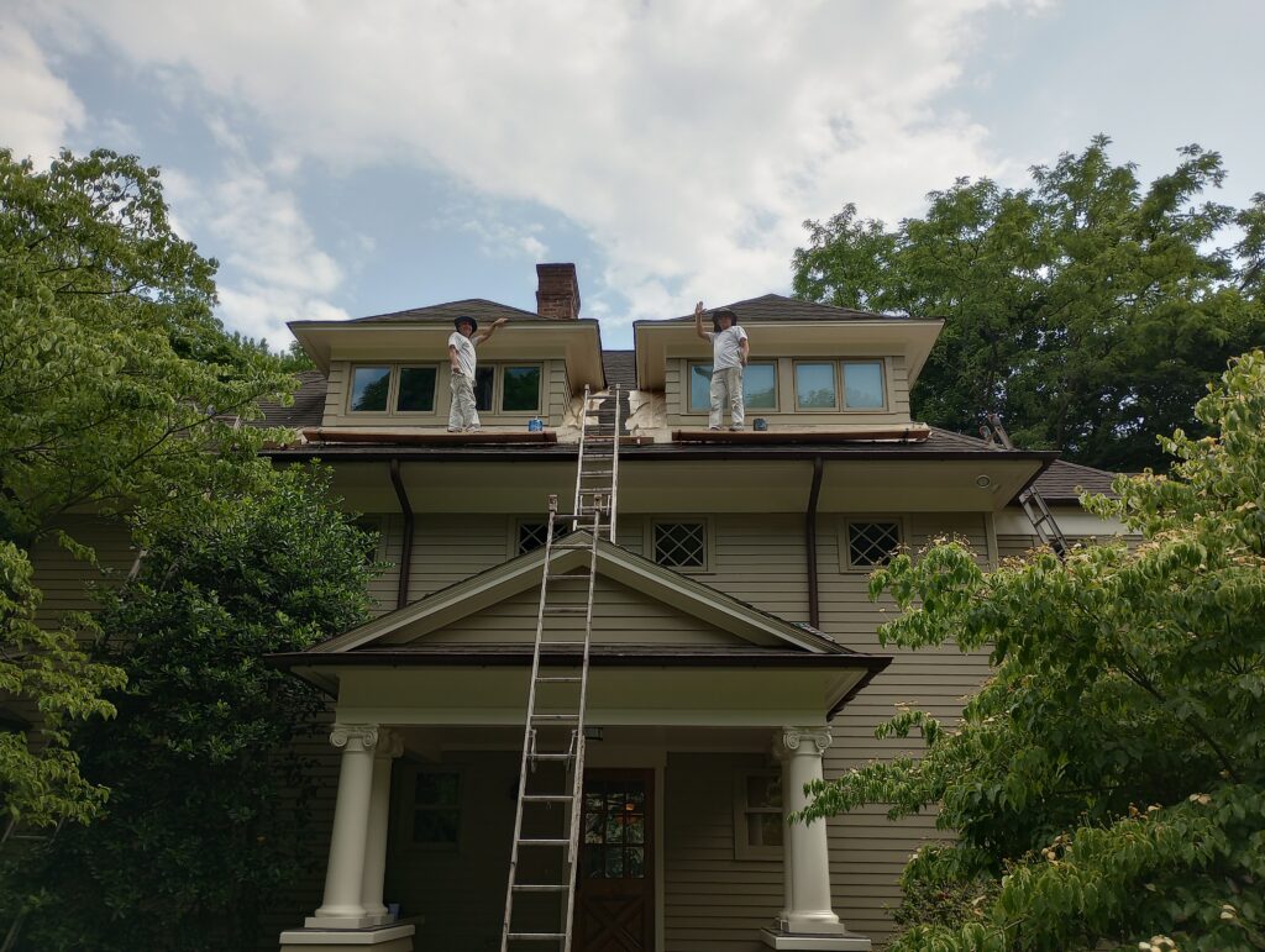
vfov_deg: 49.9
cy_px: 476
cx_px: 632
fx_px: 1025
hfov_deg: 63.4
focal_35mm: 28
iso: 113
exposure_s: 1/390
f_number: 1.8
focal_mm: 4.27
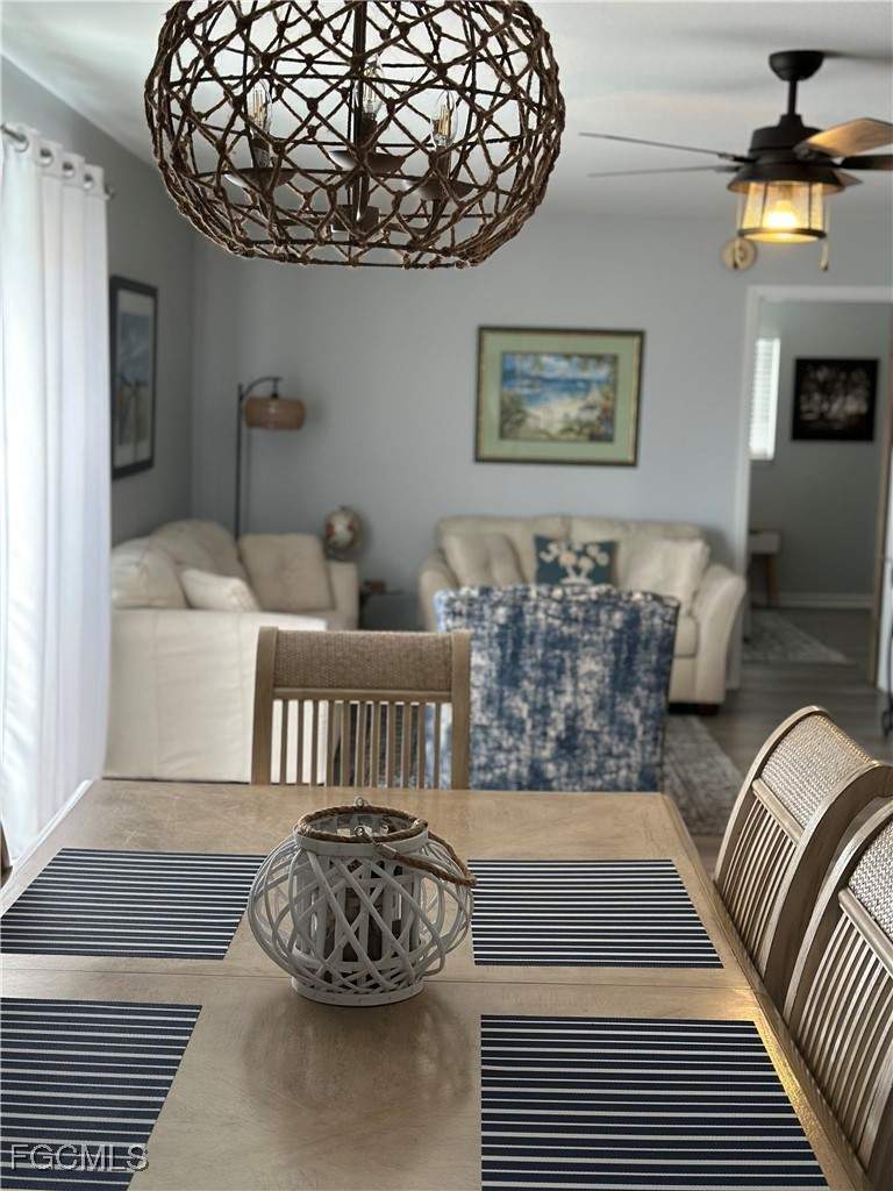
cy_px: 596
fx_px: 1651
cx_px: 446
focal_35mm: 48
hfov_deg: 30.3
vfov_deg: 39.7
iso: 125
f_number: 1.78
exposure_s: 1/60
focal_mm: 6.86
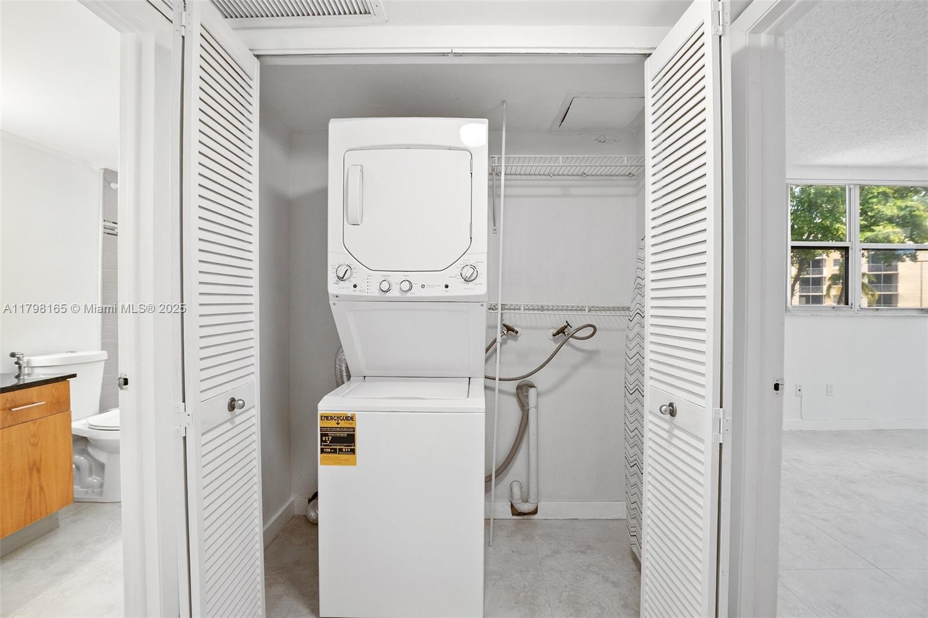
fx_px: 387
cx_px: 464
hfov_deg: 100.4
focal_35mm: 15
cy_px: 309
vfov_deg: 77.3
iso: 1100
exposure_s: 1/15
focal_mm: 10
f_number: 8
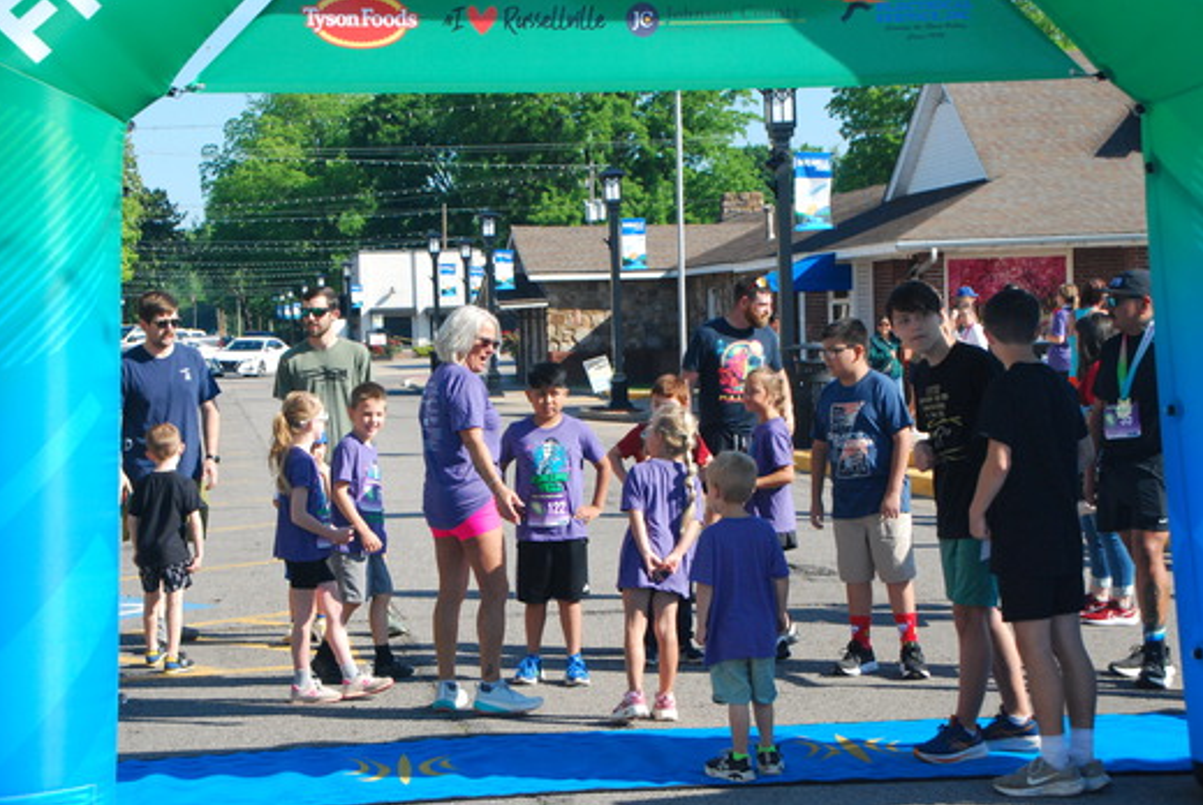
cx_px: 569
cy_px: 419
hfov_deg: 27.7
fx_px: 2442
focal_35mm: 73
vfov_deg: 18.7
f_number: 8
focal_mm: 46
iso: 800
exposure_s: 1/1000
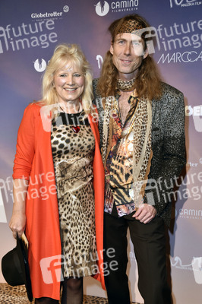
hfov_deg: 30.5
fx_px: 371
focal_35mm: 44
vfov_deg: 44.5
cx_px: 101
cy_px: 152
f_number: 5.6
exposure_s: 1/125
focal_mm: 44
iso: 1100
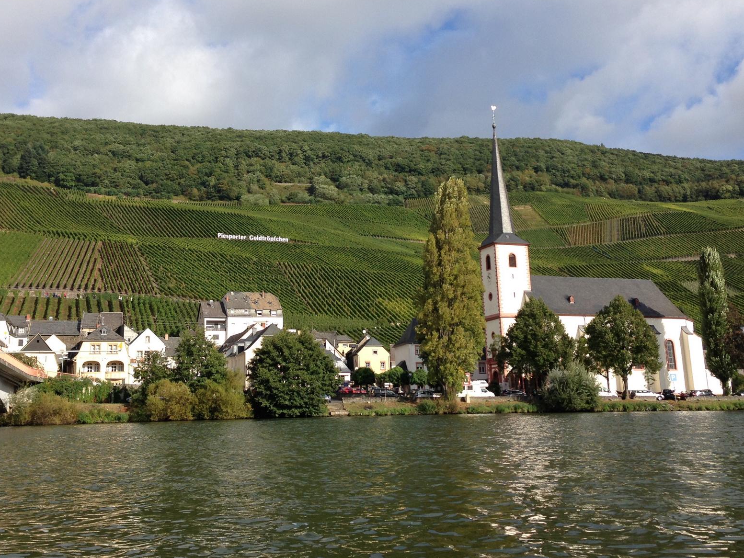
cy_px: 273
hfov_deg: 54.0
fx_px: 731
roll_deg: +0.4
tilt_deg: +6.2
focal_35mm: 34
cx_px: 372
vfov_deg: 41.8
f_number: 2.4
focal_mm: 4.12
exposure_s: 1/1355
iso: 50
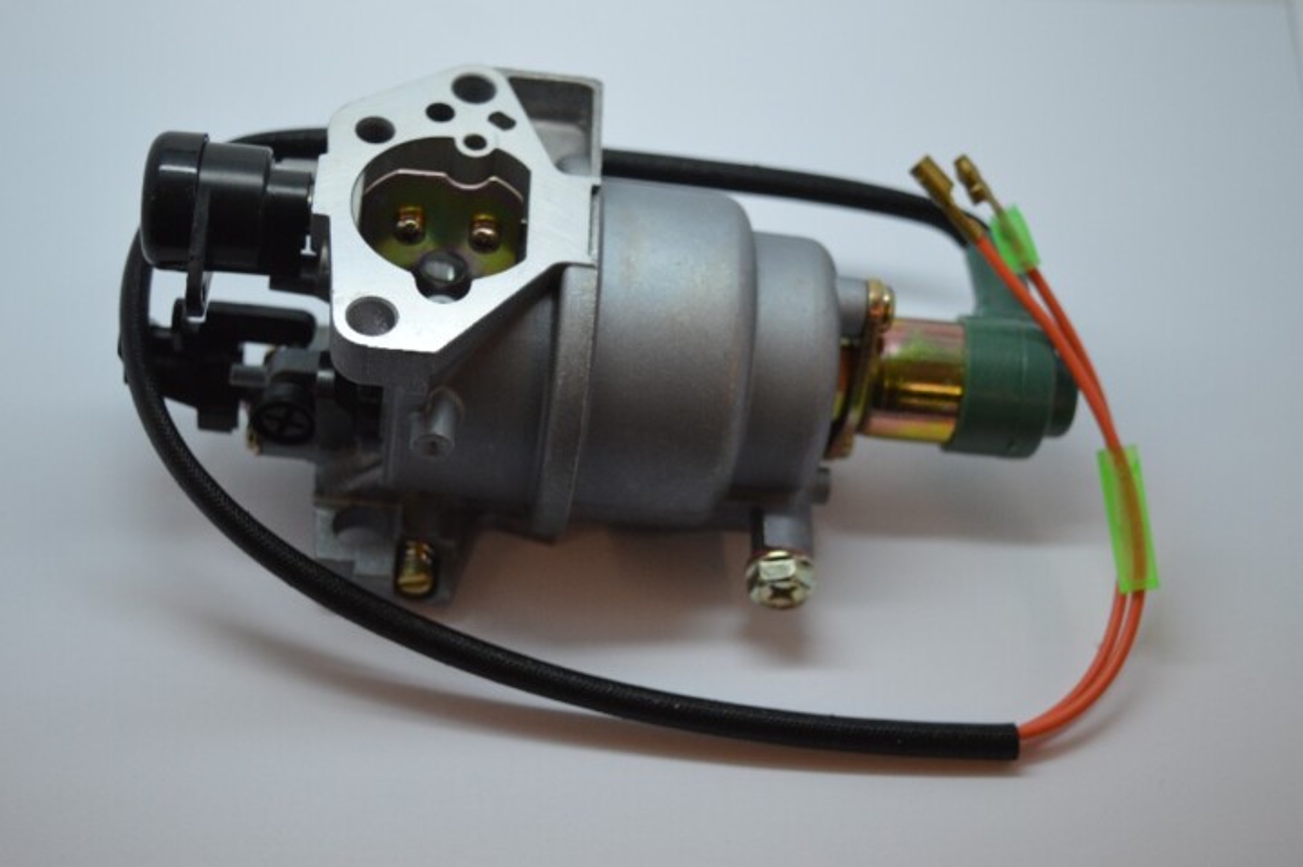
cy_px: 434
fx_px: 2170
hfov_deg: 33.4
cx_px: 652
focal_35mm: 60
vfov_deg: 22.6
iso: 400
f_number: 4.8
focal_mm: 40
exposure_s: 1/100
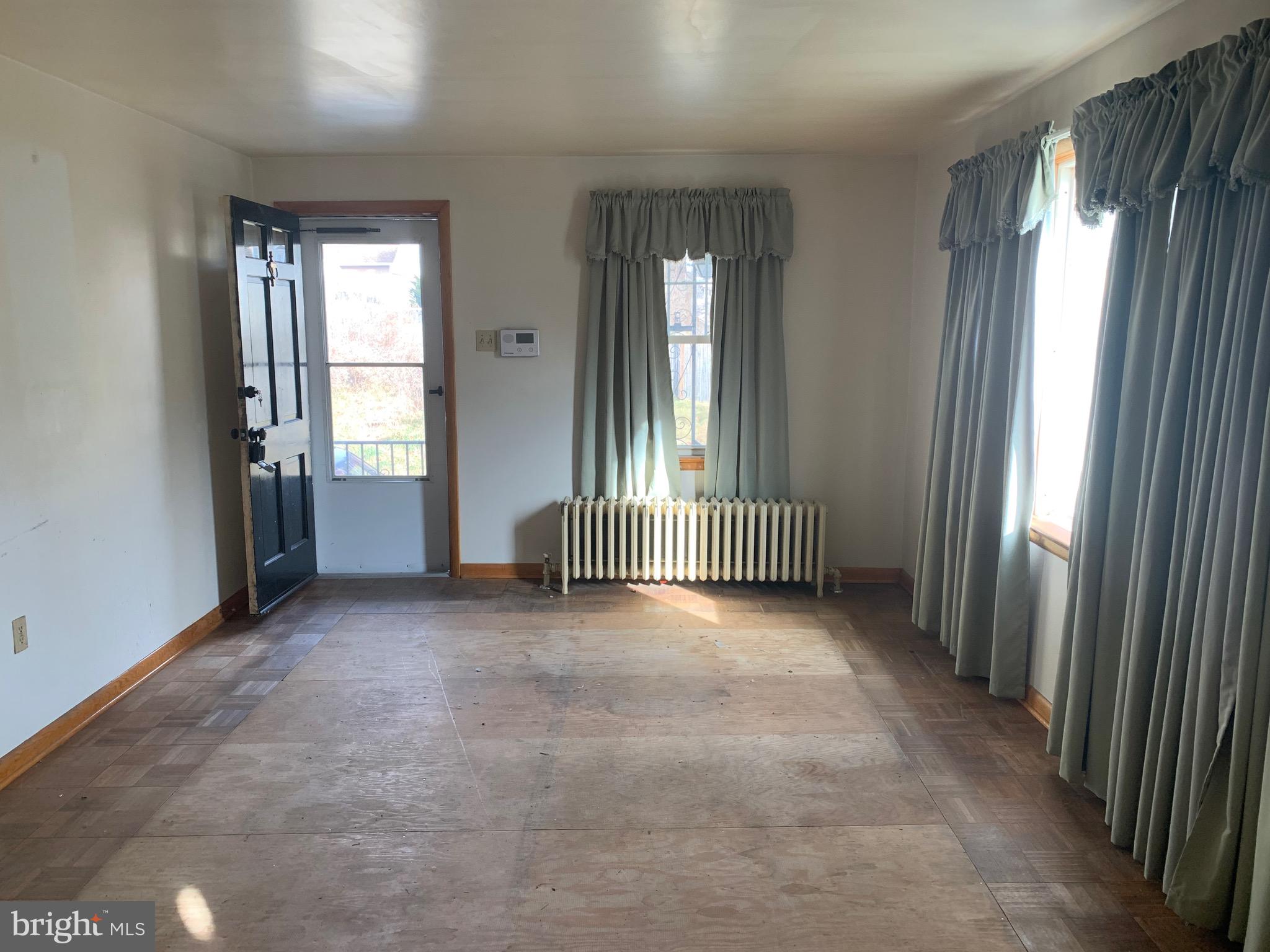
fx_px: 954
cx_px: 635
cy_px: 476
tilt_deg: -10.2
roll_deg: +0.4
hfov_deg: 67.3
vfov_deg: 53.1
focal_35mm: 26
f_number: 1.8
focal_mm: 4.25
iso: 80
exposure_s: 1/121
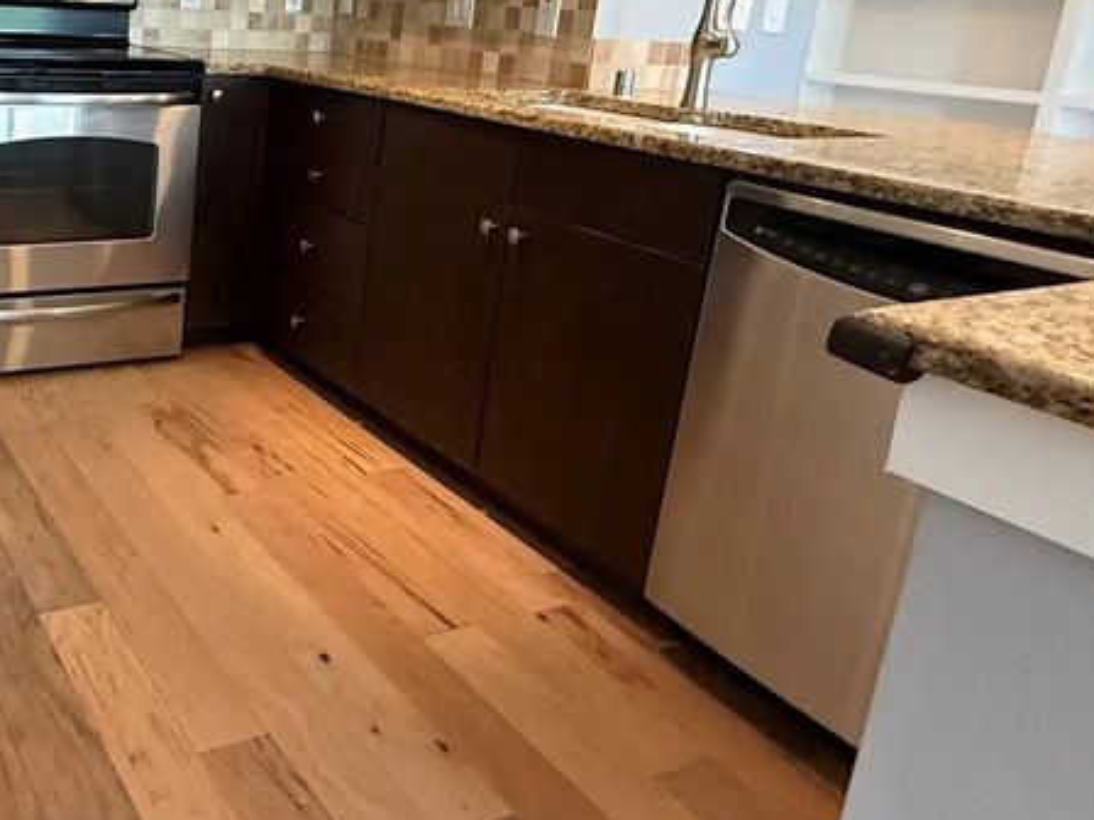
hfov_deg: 51.5
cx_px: 151
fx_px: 1011
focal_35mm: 32
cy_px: 225
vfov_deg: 43.0
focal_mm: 2.22
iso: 500
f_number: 2.2
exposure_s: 1/60
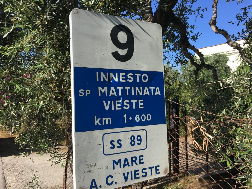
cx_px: 126
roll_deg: -0.1
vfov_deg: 48.2
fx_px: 211
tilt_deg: +3.9
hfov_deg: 61.7
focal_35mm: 29
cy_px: 94
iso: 25
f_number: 2.2
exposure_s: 1/864
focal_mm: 4.15
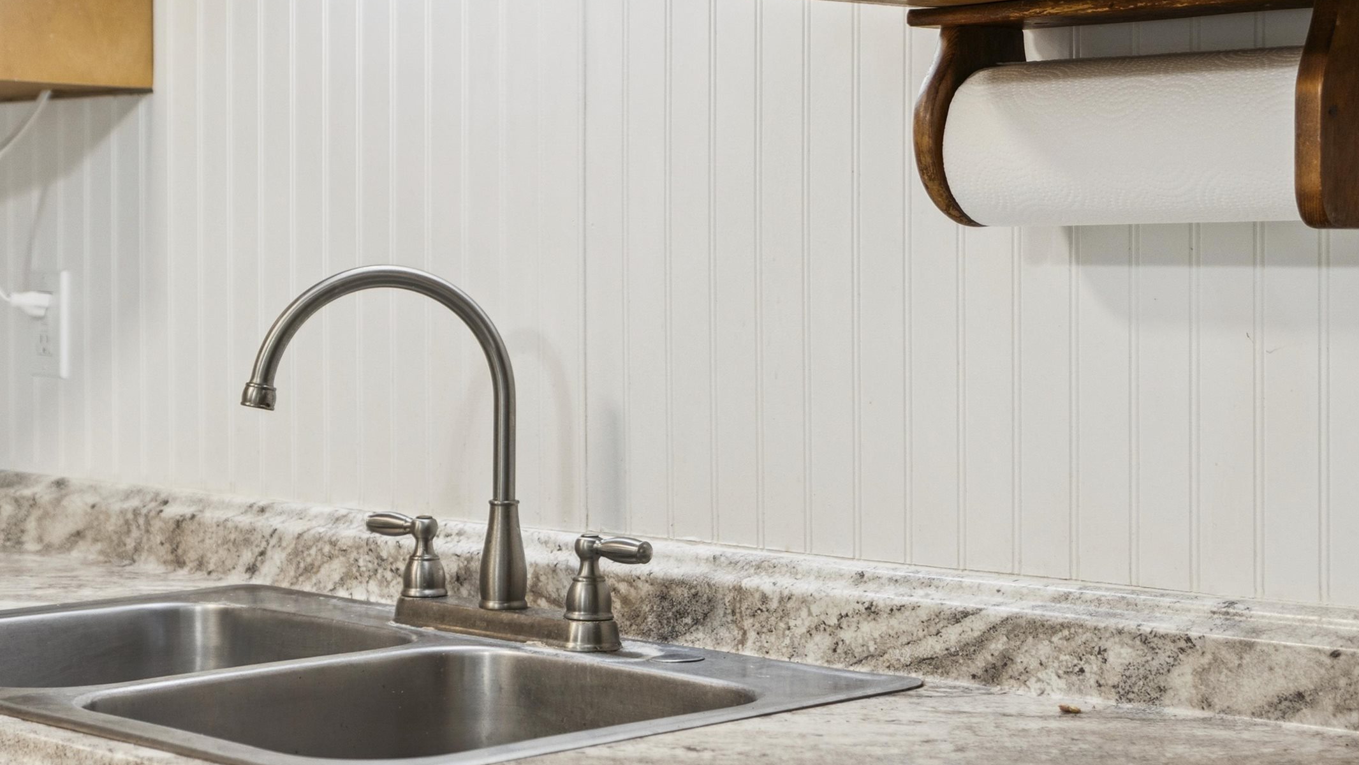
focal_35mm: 74
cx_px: 582
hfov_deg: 28.6
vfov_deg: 16.3
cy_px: 258
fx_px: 2667
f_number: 2.8
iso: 400
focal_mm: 33
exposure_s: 1/30
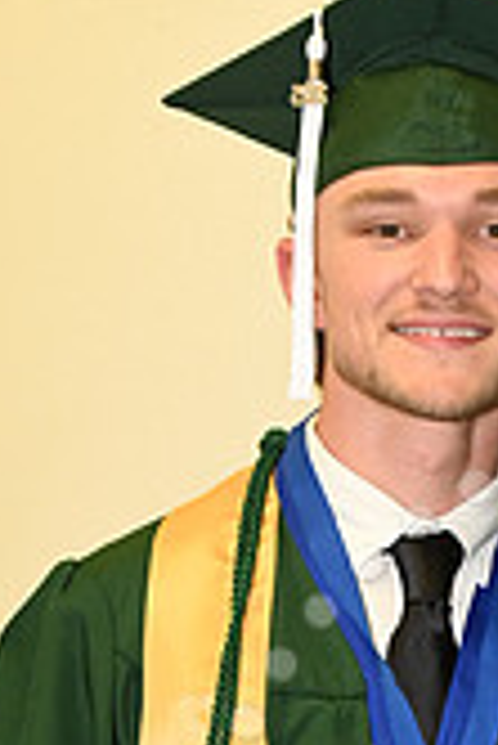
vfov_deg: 12.7
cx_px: 722
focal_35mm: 157
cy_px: 947
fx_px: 3251
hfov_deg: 8.6
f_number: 5.6
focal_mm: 45
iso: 1600
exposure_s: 1/60
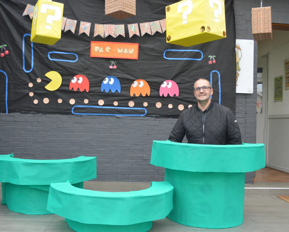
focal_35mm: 38
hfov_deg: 47.9
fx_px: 325
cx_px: 132
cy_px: 115
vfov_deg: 39.2
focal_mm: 22
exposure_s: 1/80
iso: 400
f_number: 4.5
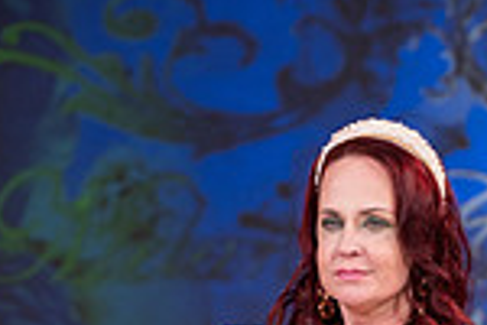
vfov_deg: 4.1
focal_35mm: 330
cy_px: 725
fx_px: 4464
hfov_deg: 6.2
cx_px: 307
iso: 2000
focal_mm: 110
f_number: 5.6
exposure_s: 1/400
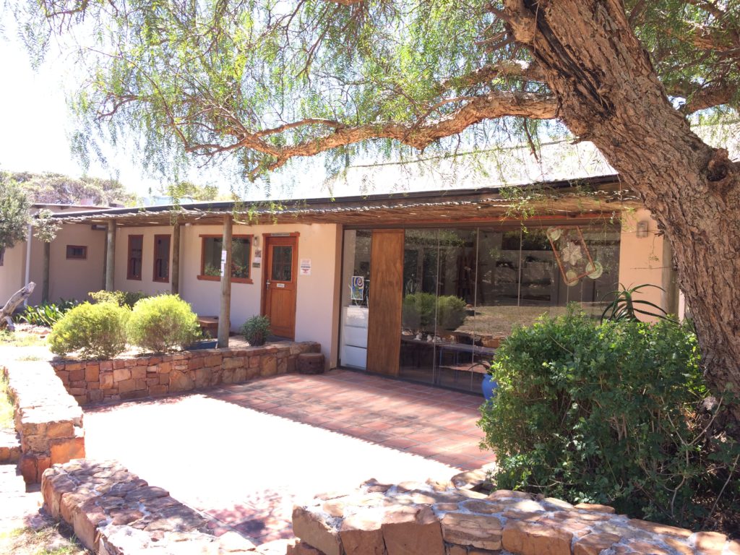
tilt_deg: -0.3
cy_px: 278
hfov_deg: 61.7
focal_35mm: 29
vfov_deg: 48.2
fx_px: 620
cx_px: 370
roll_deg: -2.8
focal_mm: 4.15
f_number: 2.2
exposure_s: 1/246
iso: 32
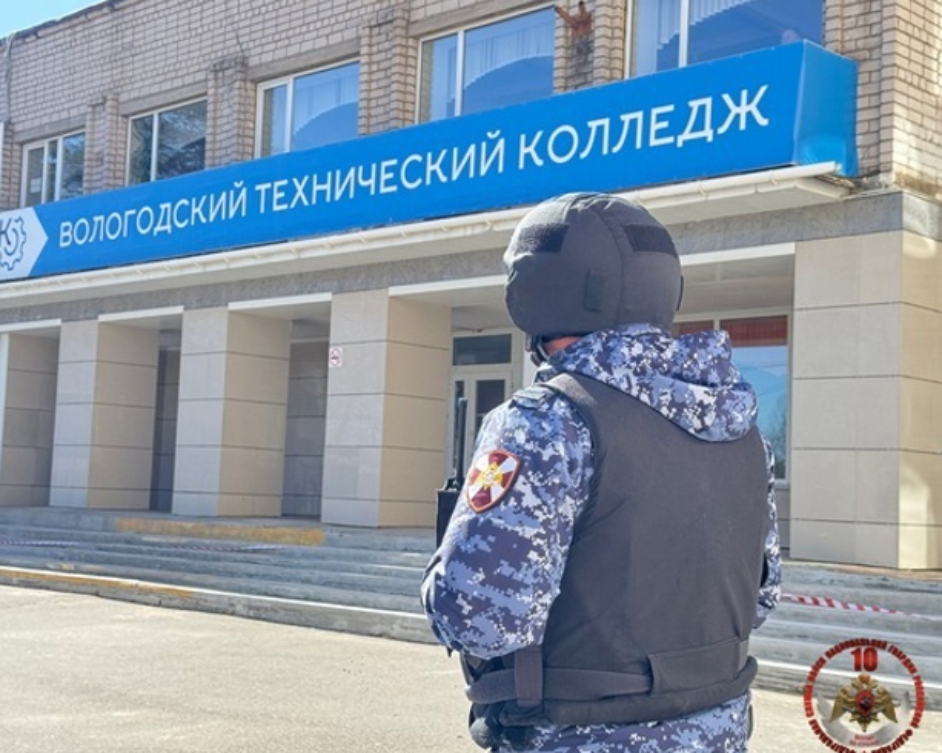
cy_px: 380
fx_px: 1421
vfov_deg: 29.7
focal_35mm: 51
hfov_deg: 36.6
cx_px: 431
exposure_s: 1/778
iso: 100
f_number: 1.78
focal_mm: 6.76
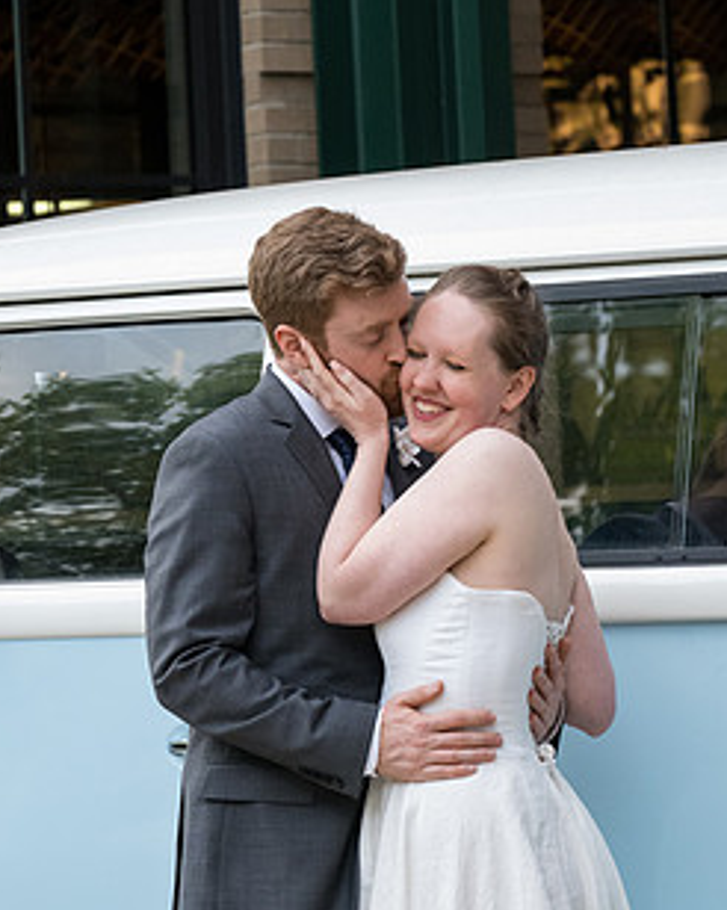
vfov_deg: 9.3
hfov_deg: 7.5
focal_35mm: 207
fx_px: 5573
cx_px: 420
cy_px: 372
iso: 3200
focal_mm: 101
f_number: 6.3
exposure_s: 1/320
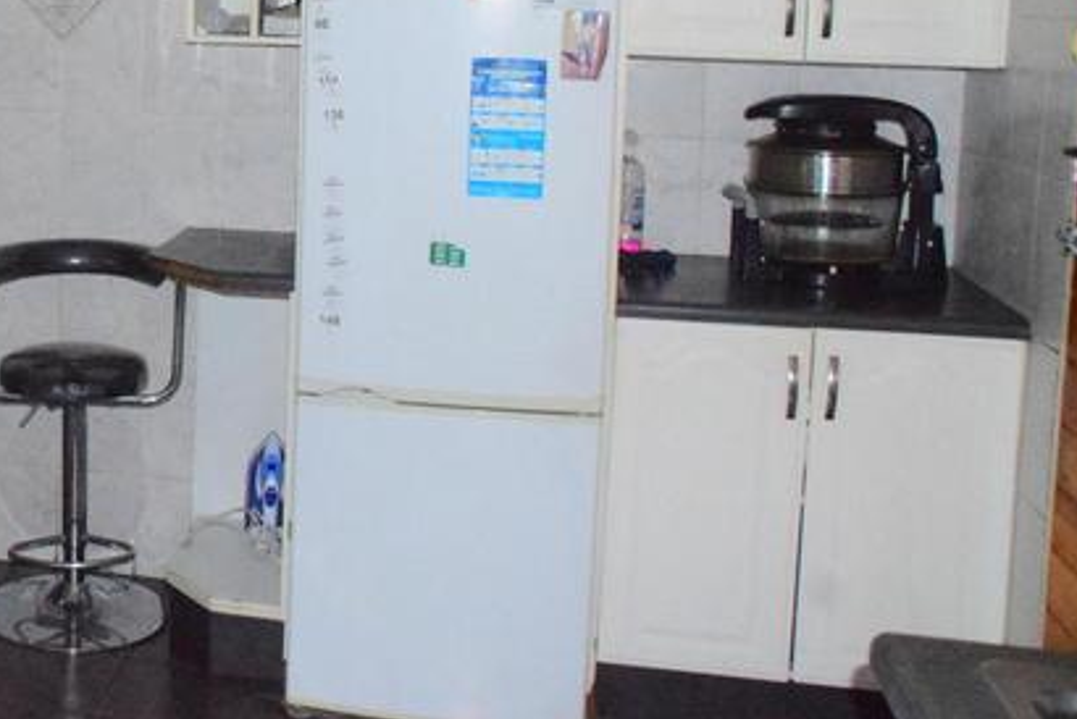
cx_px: 50
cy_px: 80
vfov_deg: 15.9
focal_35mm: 85
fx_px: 2544
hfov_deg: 23.1
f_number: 10
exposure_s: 1/60
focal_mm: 29
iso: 12800
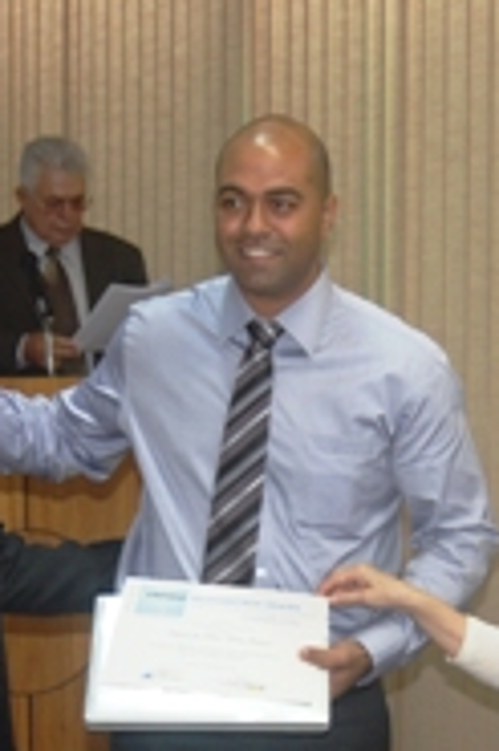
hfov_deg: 13.8
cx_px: 365
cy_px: 556
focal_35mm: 99
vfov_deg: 20.5
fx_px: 2062
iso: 400
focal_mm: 28
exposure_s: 1/60
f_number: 4
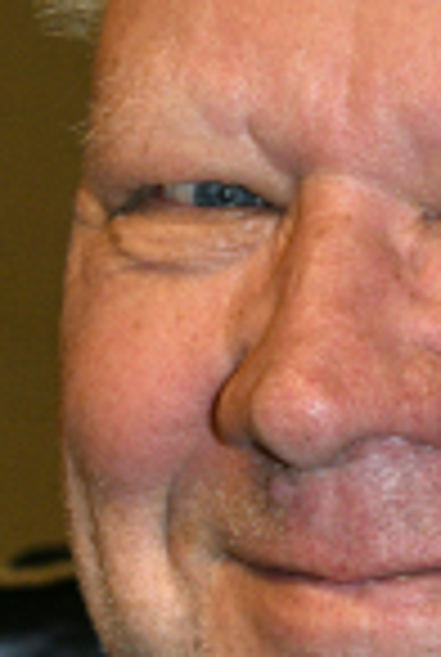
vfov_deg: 9.2
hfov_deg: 6.2
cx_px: 500
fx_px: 4078
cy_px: 410
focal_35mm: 223
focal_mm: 85
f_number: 9.5
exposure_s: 1/200
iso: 1600
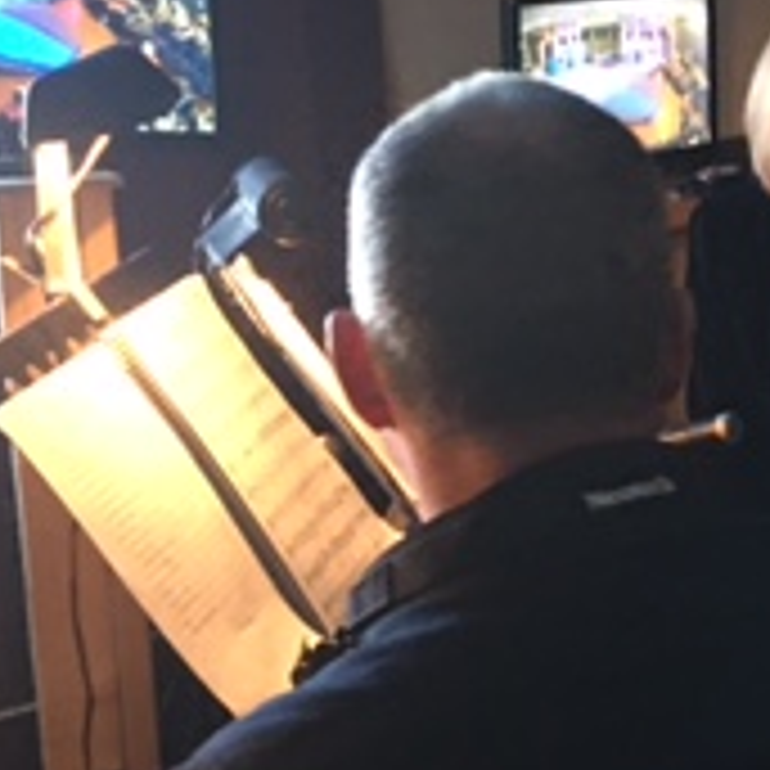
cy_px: 504
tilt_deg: -14.4
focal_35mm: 96
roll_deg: -0.1
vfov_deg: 18.1
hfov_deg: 16.4
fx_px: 2416
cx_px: 1189
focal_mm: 4.15
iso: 100
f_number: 2.2
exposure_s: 1/10
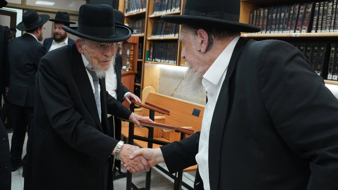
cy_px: 86
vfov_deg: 37.1
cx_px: 169
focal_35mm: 32
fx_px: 283
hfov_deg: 61.7
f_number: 5
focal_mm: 19.7
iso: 2000
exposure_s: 1/200
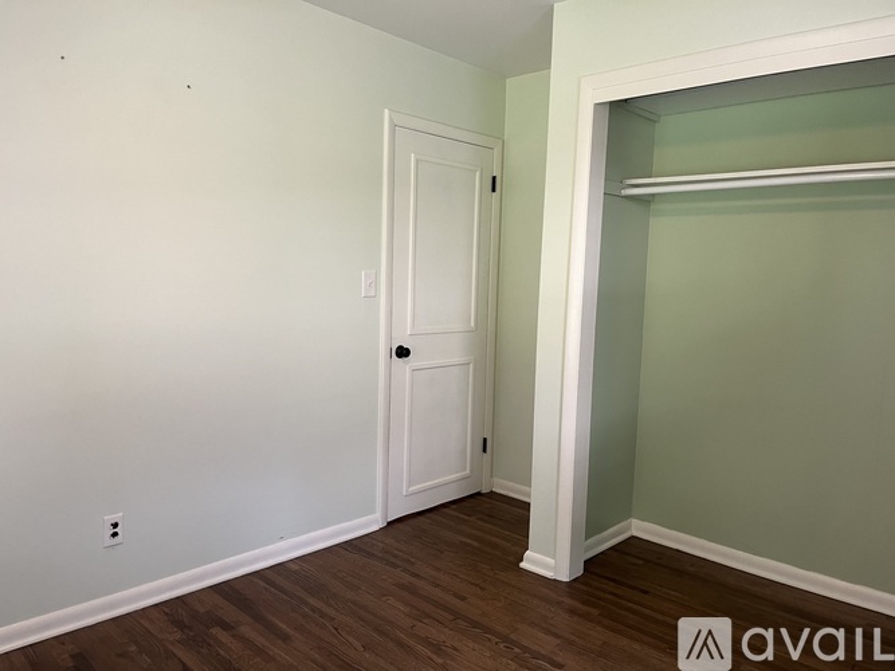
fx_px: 672
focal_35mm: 26
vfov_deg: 53.0
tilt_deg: -5.0
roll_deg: -1.7
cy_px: 336
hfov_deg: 67.3
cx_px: 448
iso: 160
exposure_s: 1/60
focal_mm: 5.1
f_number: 1.6
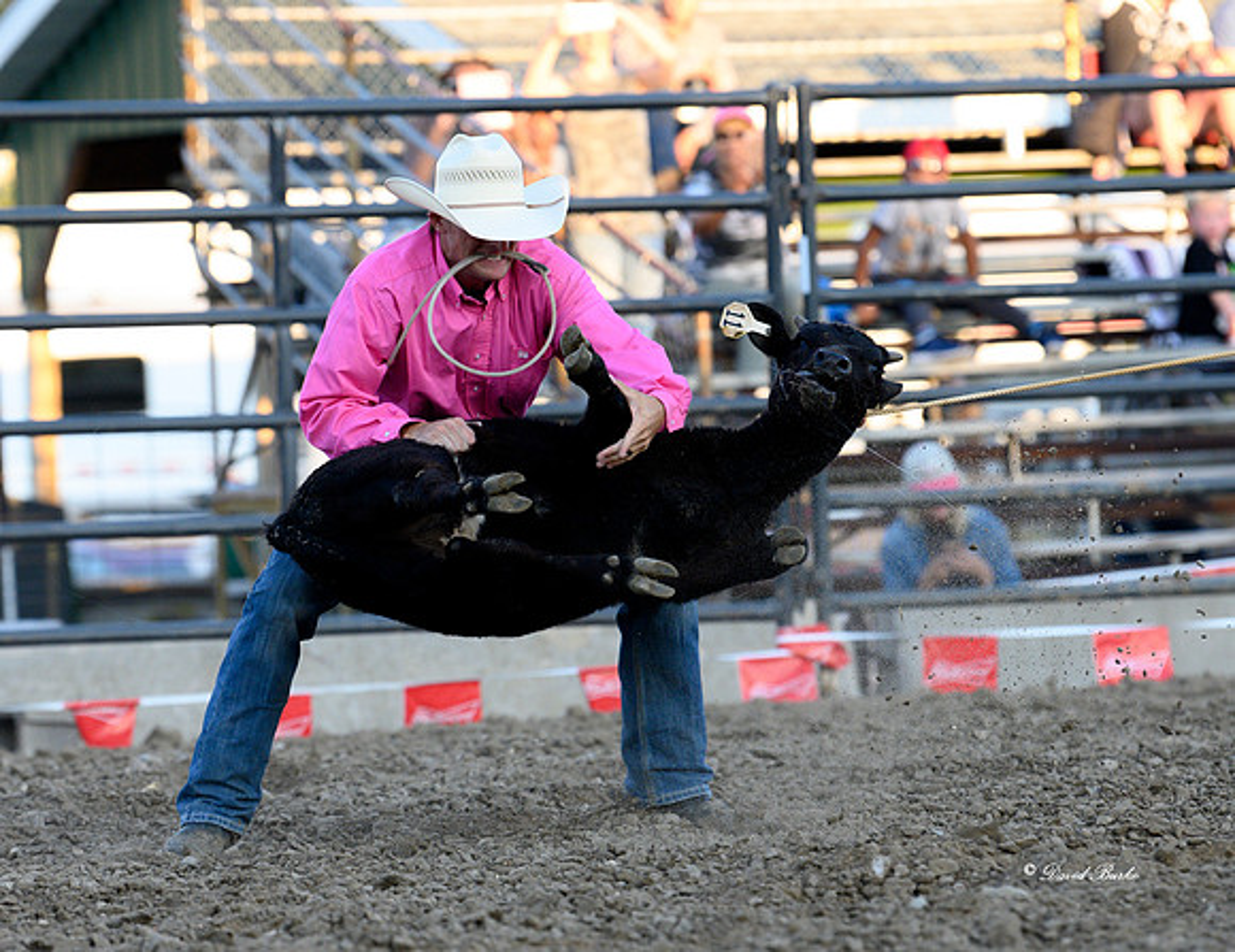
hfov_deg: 6.8
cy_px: 514
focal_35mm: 288
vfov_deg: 5.2
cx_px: 383
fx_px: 10393
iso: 2800
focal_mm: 200
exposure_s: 1/1250
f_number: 4.5
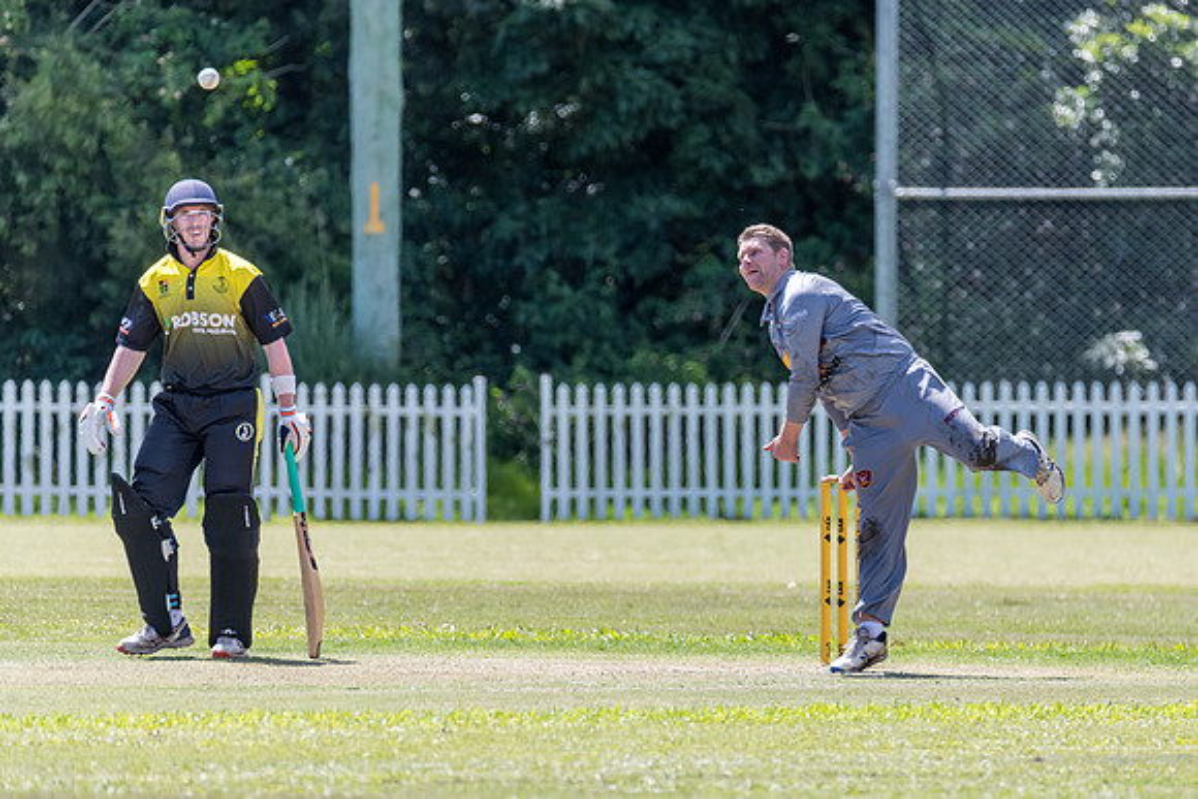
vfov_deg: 2.3
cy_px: 474
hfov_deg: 3.4
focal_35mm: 603
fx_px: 20063
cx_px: 719
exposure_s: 1/2000
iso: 900
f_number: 6.3
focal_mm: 500
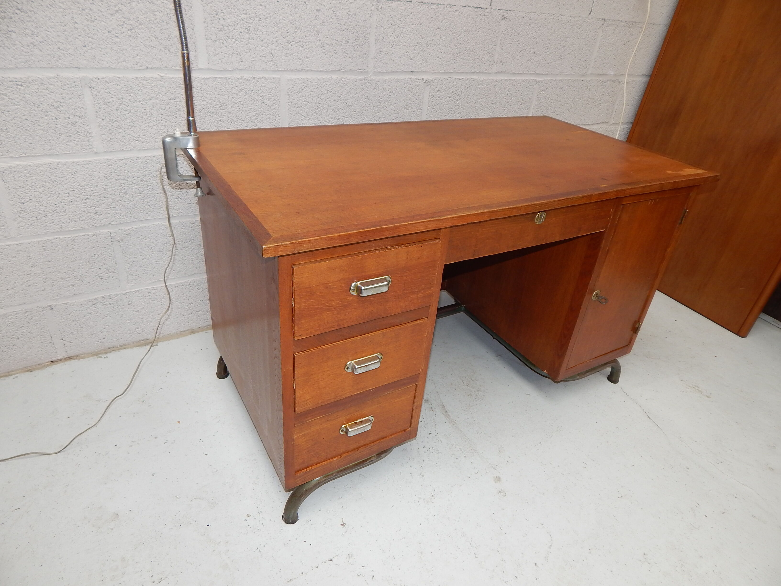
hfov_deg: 76.4
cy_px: 293
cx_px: 390
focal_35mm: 22
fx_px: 496
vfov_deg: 61.1
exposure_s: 1/40
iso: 125
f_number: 3
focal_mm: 4
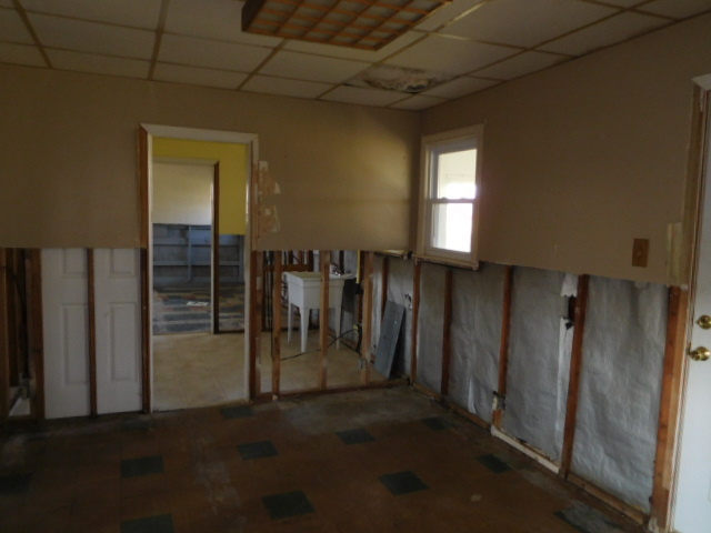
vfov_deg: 54.9
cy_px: 266
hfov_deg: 69.4
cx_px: 356
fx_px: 513
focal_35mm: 25
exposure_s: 1/30
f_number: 3.4
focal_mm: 4.5
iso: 200
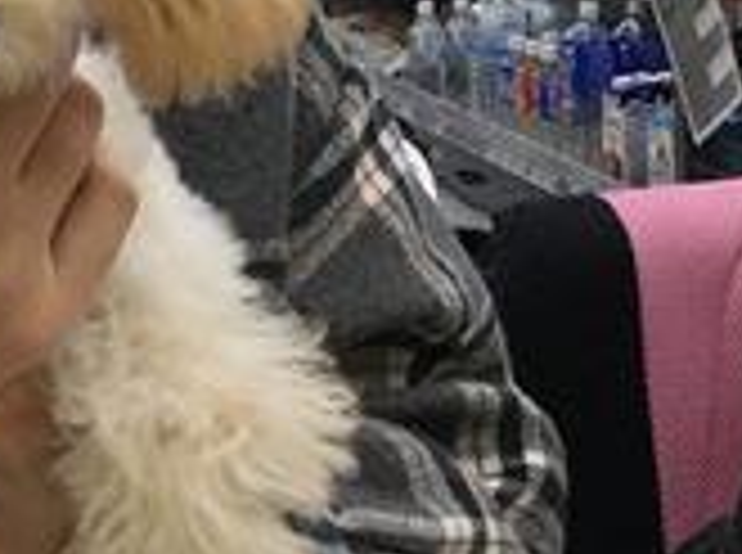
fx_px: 2417
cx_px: -157
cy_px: -9
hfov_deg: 16.7
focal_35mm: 113
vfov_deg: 12.9
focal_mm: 3.3
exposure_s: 1/30
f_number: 2.4
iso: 40
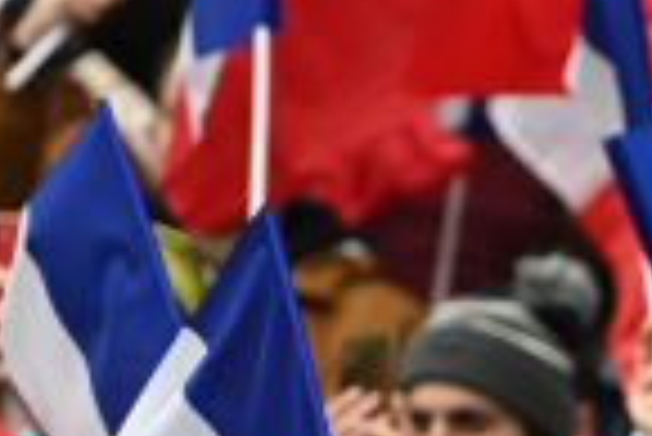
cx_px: 1349
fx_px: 25652
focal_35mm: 1415
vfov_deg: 1.0
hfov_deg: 1.5
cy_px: 600
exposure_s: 1/1600
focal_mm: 200
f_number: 3.2
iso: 1600
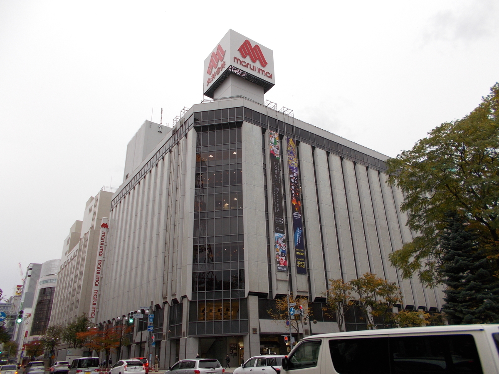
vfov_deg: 53.1
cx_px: 250
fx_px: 375
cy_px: 187
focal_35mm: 26
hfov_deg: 67.3
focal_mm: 4.6
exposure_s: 1/250
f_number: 3.2
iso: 125
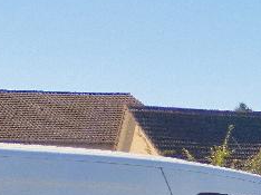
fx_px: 1333
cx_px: 972
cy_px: 613
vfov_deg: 7.3
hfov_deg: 8.0
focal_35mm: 177
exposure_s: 1/1111
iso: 50
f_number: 1.8
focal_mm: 5.4
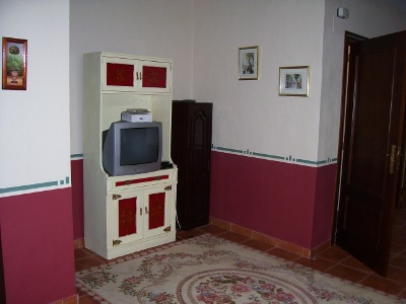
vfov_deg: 41.8
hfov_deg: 54.0
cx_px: 203
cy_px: 152
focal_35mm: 34
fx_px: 399
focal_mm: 5.6
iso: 80
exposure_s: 1/60
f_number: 2.7
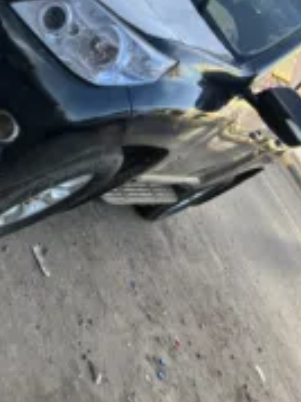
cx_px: -31
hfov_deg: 23.6
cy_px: -18
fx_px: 673
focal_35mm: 58
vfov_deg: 30.4
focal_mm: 5.7
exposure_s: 1/611
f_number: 1.5
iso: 50
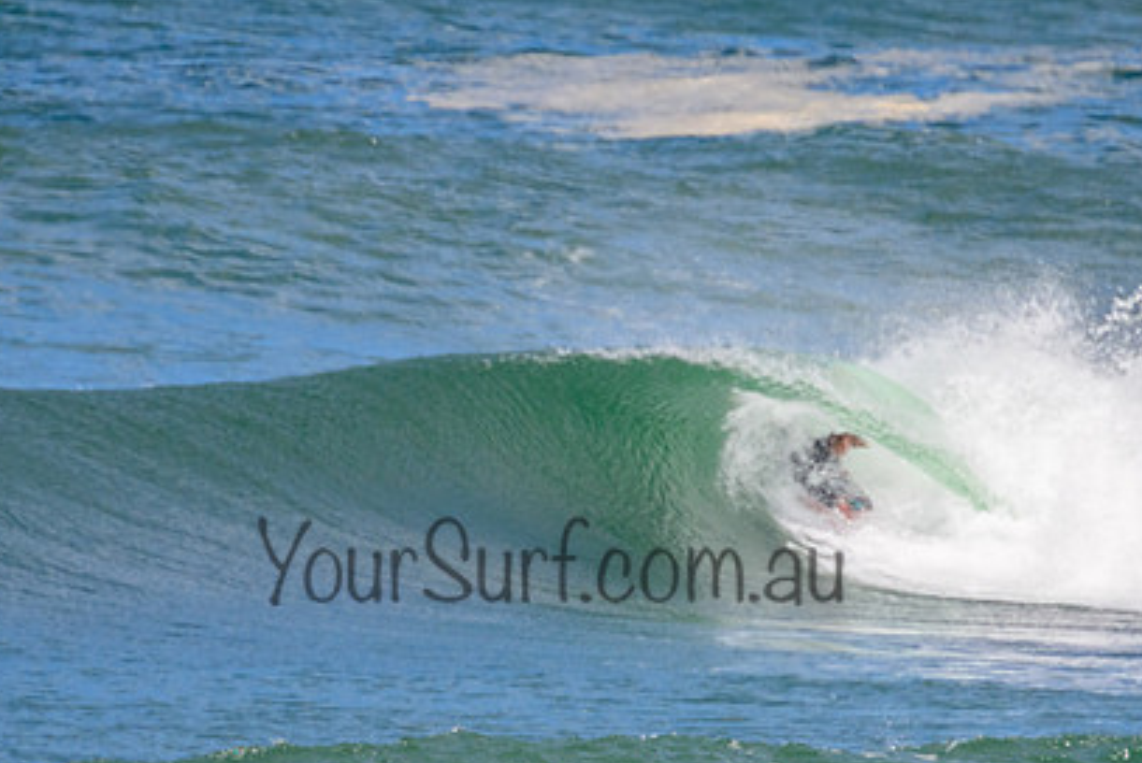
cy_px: 577
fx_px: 49774
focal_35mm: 1568
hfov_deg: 1.3
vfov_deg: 0.9
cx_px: 543
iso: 900
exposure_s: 1/2000
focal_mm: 800
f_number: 11
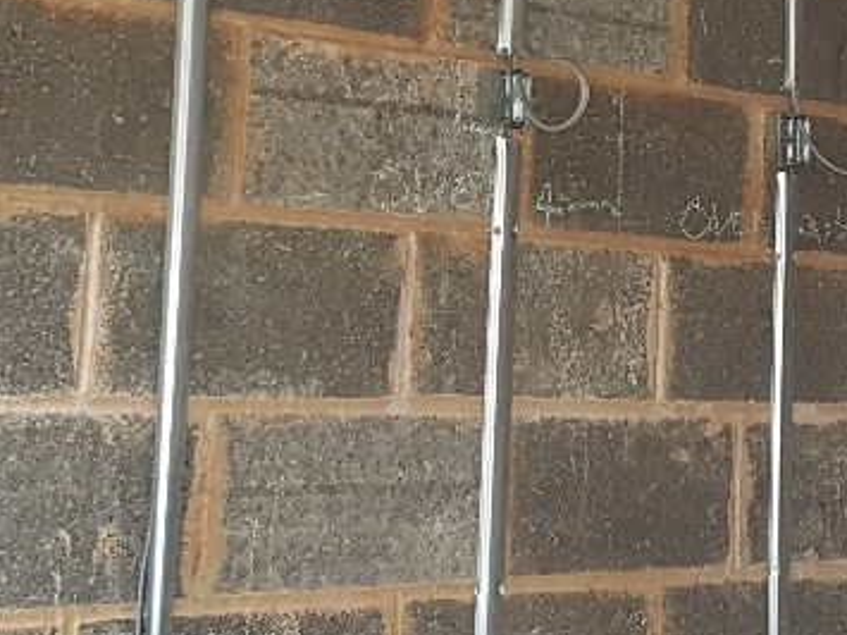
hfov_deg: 22.1
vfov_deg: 16.5
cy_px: 45
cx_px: 608
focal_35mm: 88
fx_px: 2152
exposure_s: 1/19
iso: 200
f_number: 1.7
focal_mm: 4.2
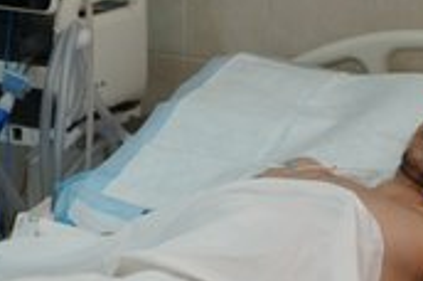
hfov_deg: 17.8
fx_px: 1351
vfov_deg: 11.7
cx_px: 199
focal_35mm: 115
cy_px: 298
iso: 400
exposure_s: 1/160
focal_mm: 33
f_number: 4
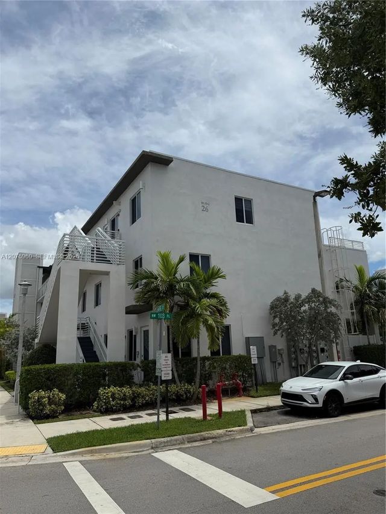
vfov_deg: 71.6
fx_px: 357
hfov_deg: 56.8
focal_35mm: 24
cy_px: 257
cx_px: 193
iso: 80
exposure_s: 1/10309
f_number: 1.78
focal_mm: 6.76
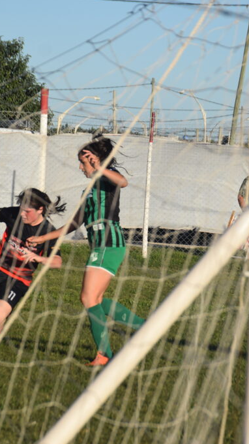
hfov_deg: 5.7
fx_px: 2503
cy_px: 222
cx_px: 126
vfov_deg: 10.1
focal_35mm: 213
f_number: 7.1
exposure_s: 1/800
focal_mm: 90
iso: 200
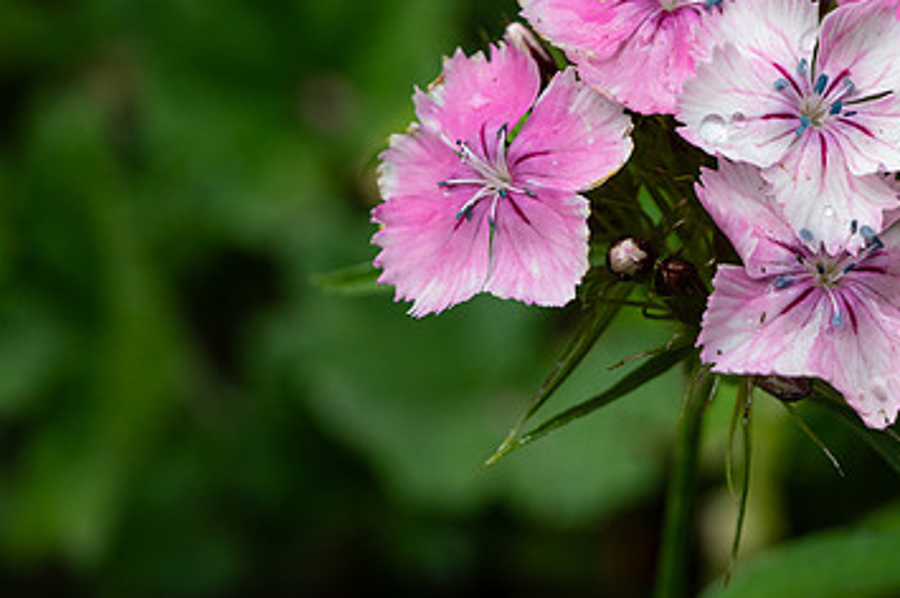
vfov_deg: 9.6
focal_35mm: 141
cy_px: 6
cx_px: 656
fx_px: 3522
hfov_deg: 14.5
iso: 160
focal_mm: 70
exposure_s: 1/320
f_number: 8
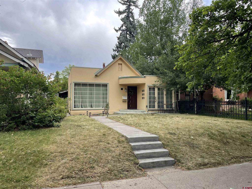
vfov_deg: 53.1
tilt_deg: +2.3
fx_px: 189
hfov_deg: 67.3
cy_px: 94
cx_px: 126
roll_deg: -0.2
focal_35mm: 26
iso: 32
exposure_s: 1/1135
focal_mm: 4.2
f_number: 1.6
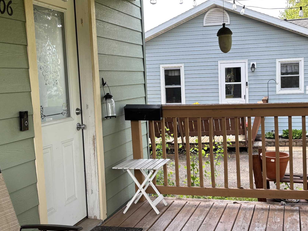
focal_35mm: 48
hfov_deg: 39.5
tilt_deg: -5.2
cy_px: 118
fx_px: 427
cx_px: 183
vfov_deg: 30.3
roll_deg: +1.9
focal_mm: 5.96
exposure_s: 1/211
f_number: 1.6
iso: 40
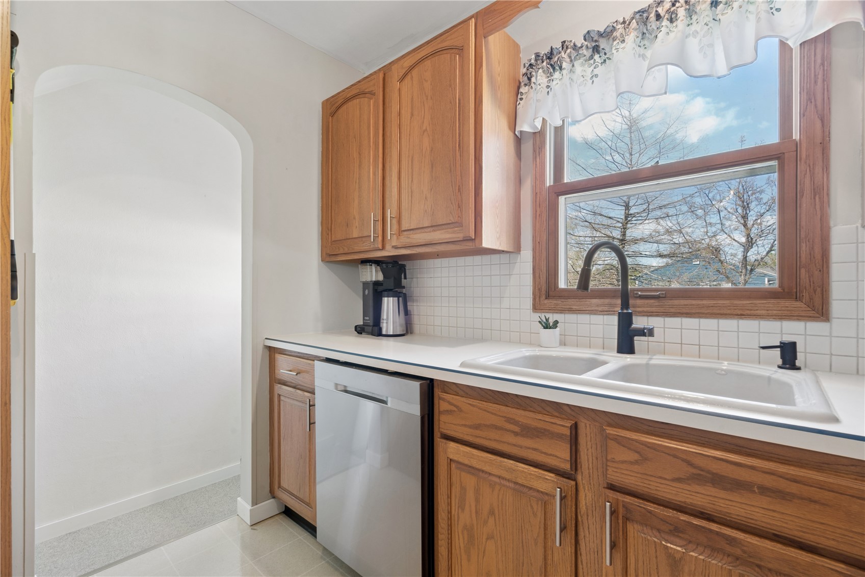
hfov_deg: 96.7
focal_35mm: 16
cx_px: 432
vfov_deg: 73.7
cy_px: 288
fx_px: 384
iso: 400
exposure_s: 1/6
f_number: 11
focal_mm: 16
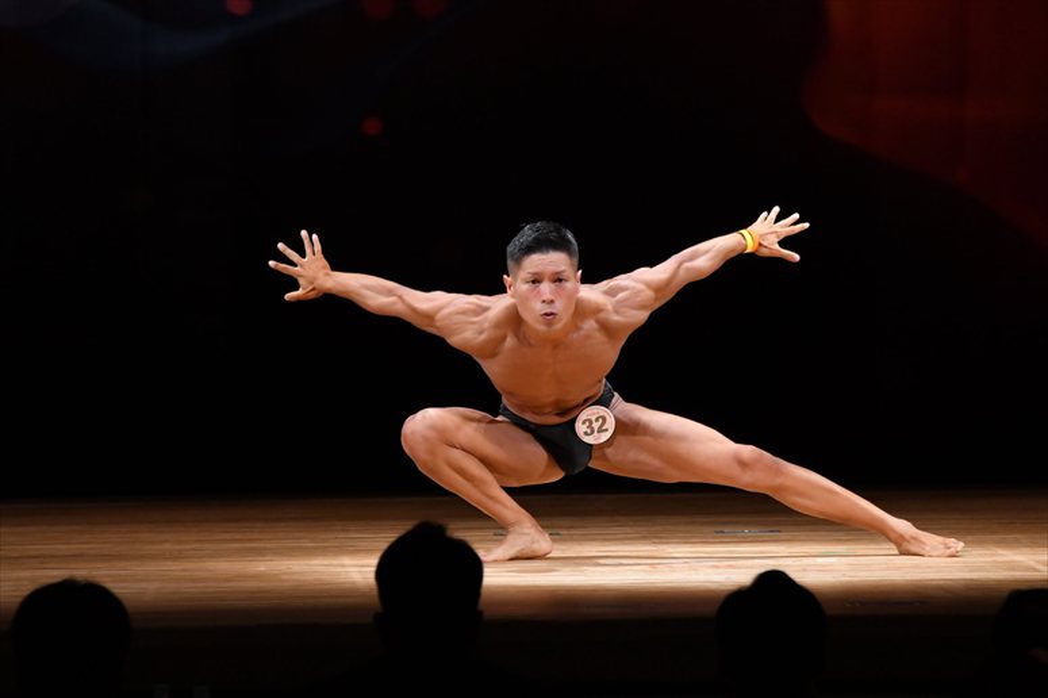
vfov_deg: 4.8
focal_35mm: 285
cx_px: 524
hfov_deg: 7.2
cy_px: 349
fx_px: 8293
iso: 3200
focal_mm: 190
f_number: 5.6
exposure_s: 1/400
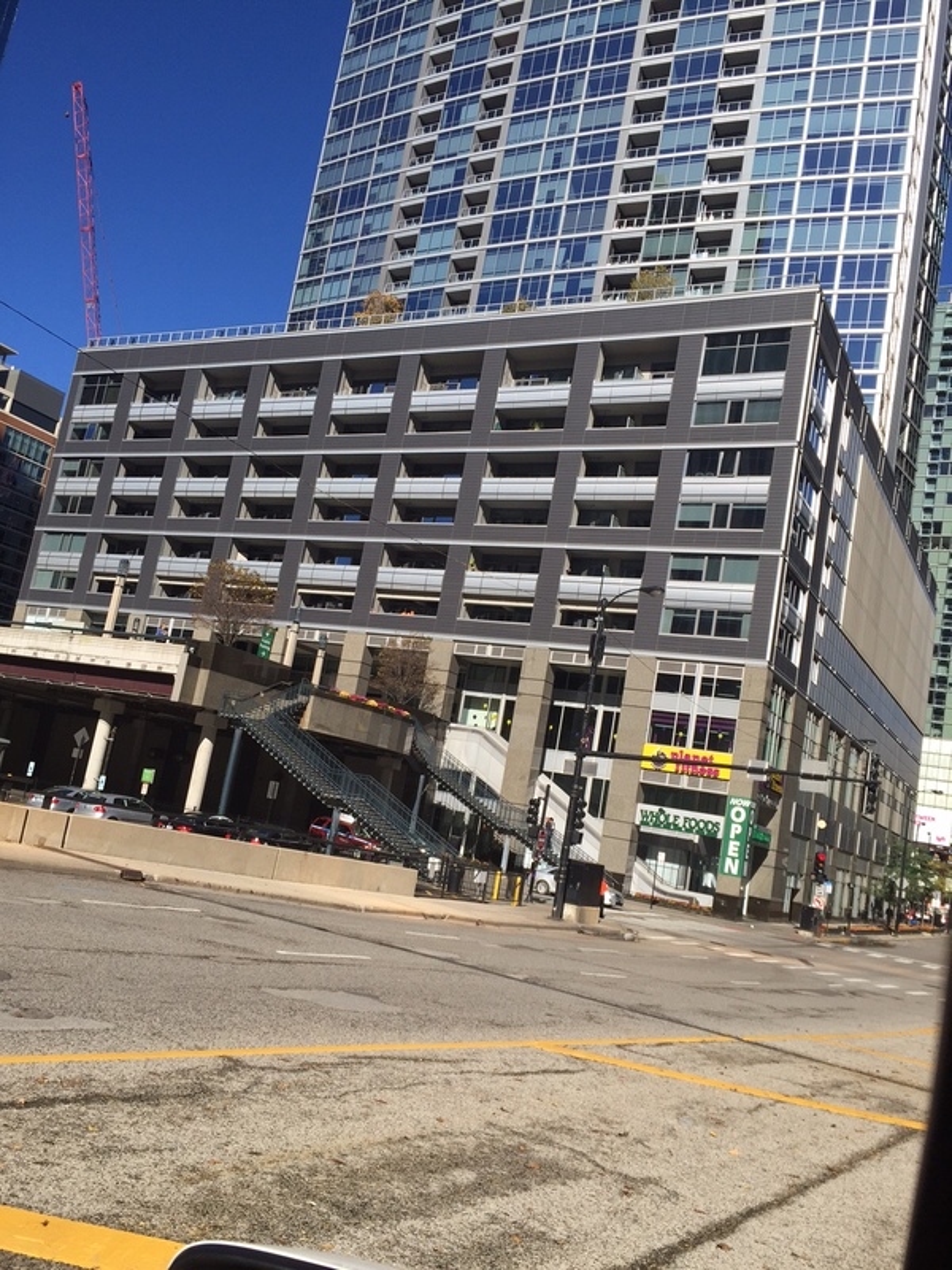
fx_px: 1063
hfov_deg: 48.2
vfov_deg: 61.7
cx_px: 476
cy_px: 635
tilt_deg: +8.3
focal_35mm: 29
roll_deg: -9.0
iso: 32
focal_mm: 4.15
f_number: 2.2
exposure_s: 1/2326
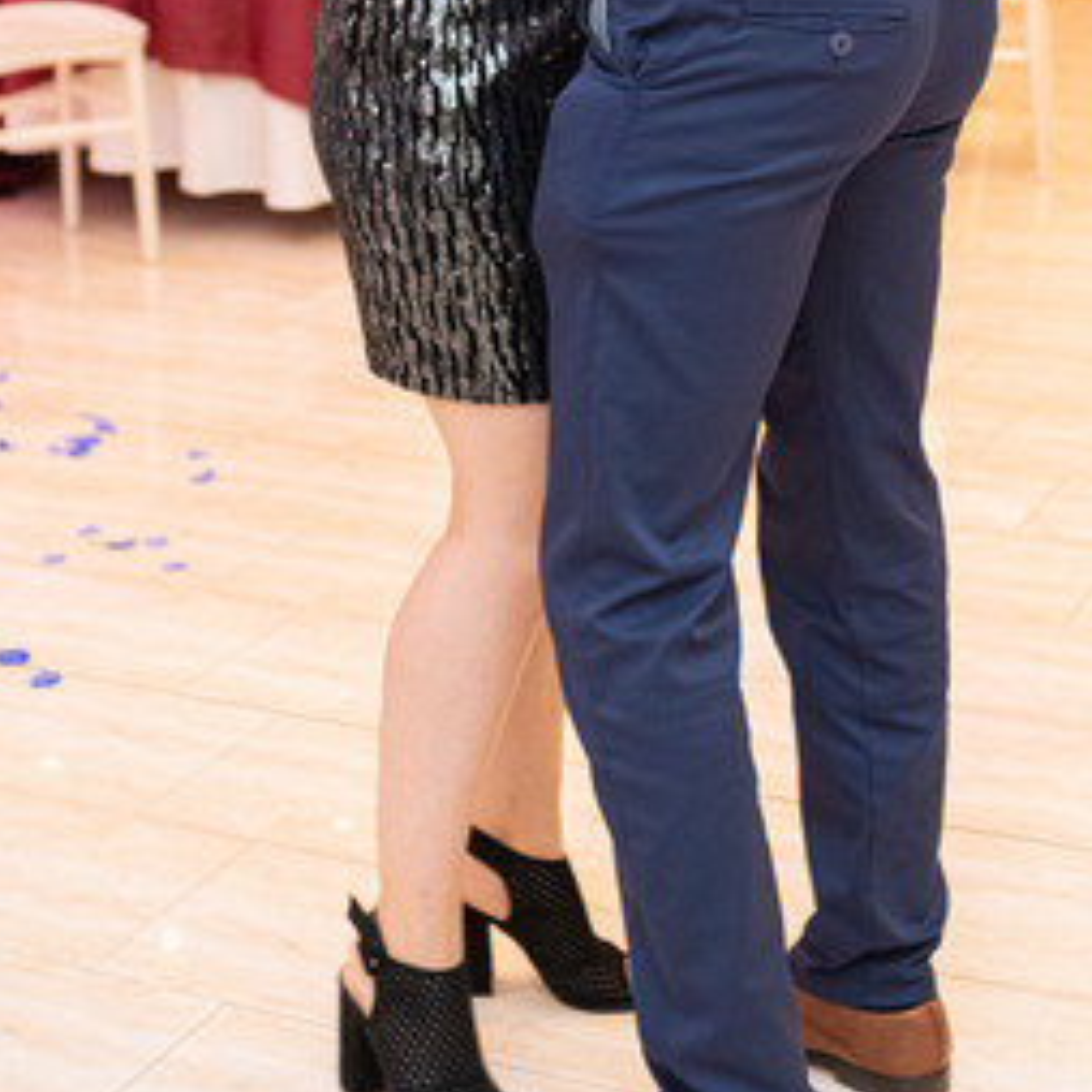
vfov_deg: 22.7
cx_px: 707
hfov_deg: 23.0
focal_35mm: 75
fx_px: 2677
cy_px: 181
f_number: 2
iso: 1250
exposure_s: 1/60
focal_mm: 23
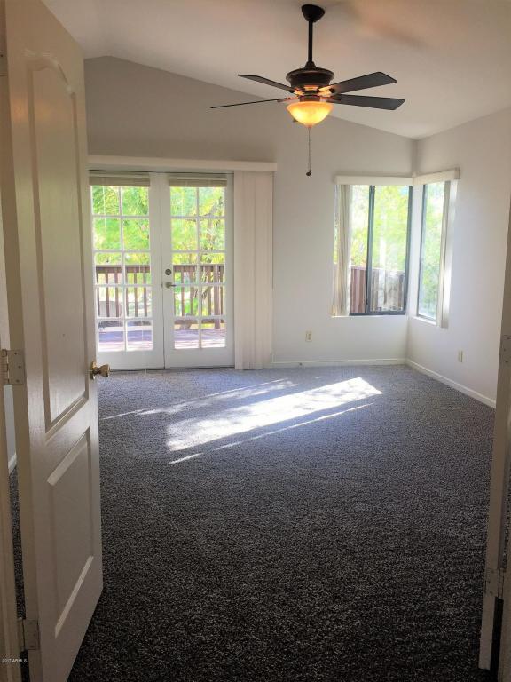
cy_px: 341
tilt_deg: -8.7
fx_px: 571
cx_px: 256
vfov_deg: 61.7
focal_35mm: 29
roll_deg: -0.3
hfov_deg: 48.2
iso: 40
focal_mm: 4.15
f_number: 2.2
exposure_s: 1/120
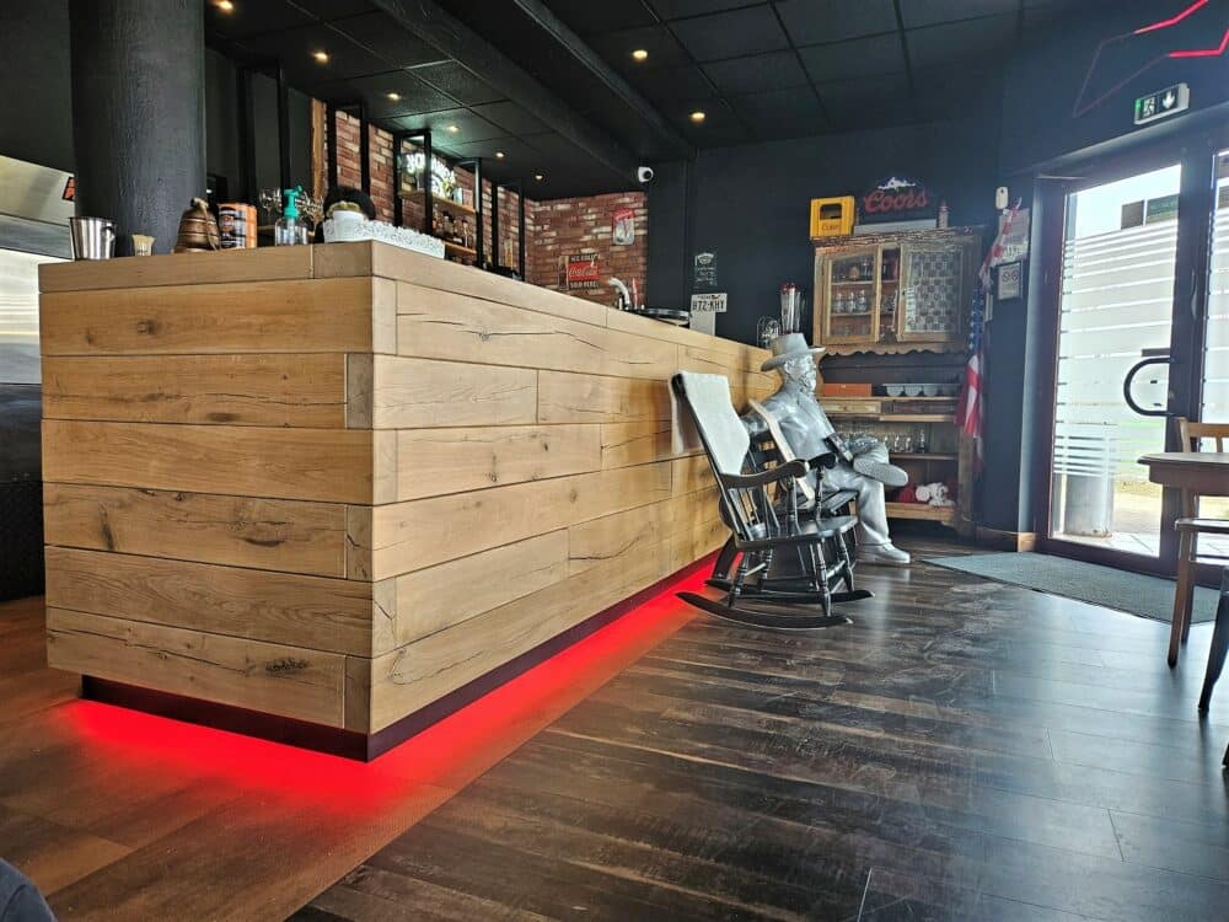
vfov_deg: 58.9
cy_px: 461
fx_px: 817
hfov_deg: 73.9
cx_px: 614
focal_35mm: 23
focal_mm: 5.4
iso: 125
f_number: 1.8
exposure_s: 1/100
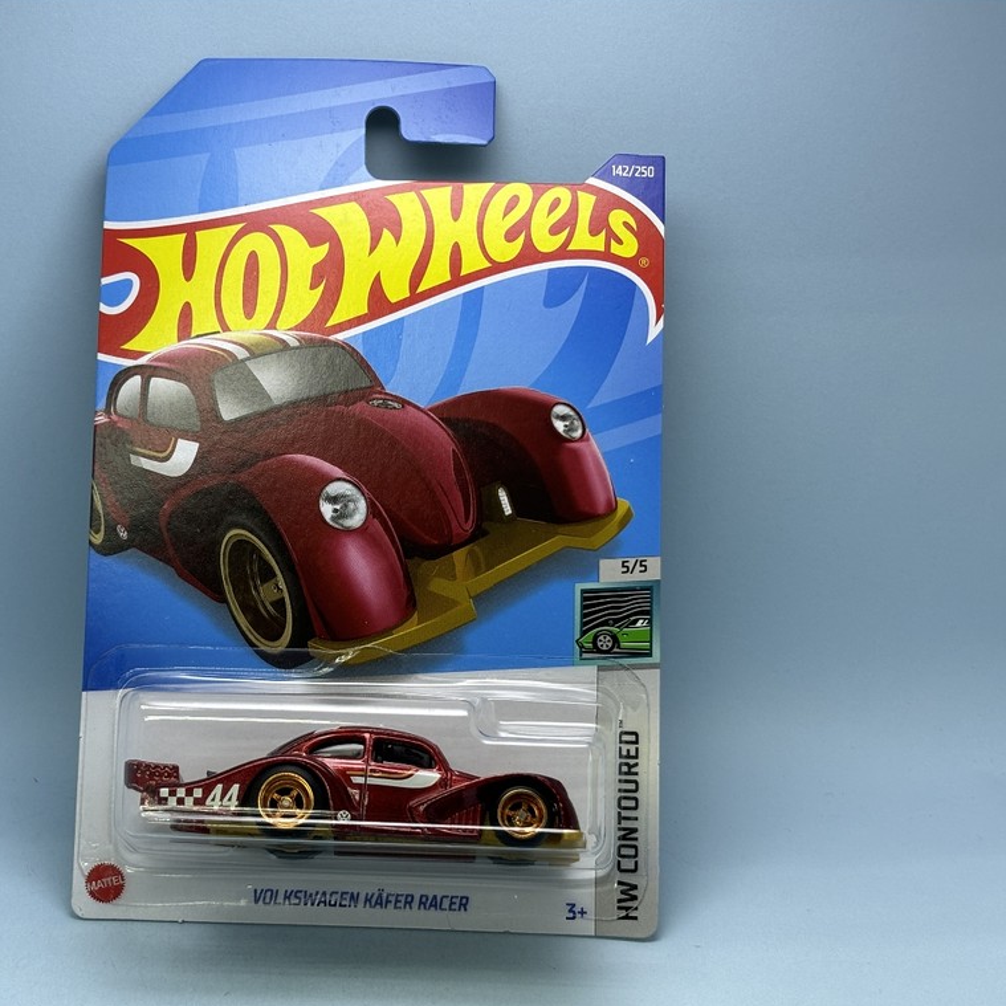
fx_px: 2039
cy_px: 502
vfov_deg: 27.7
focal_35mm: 62
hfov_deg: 27.6
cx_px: 350
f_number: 1.6
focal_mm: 5.96
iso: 32
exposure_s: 1/100
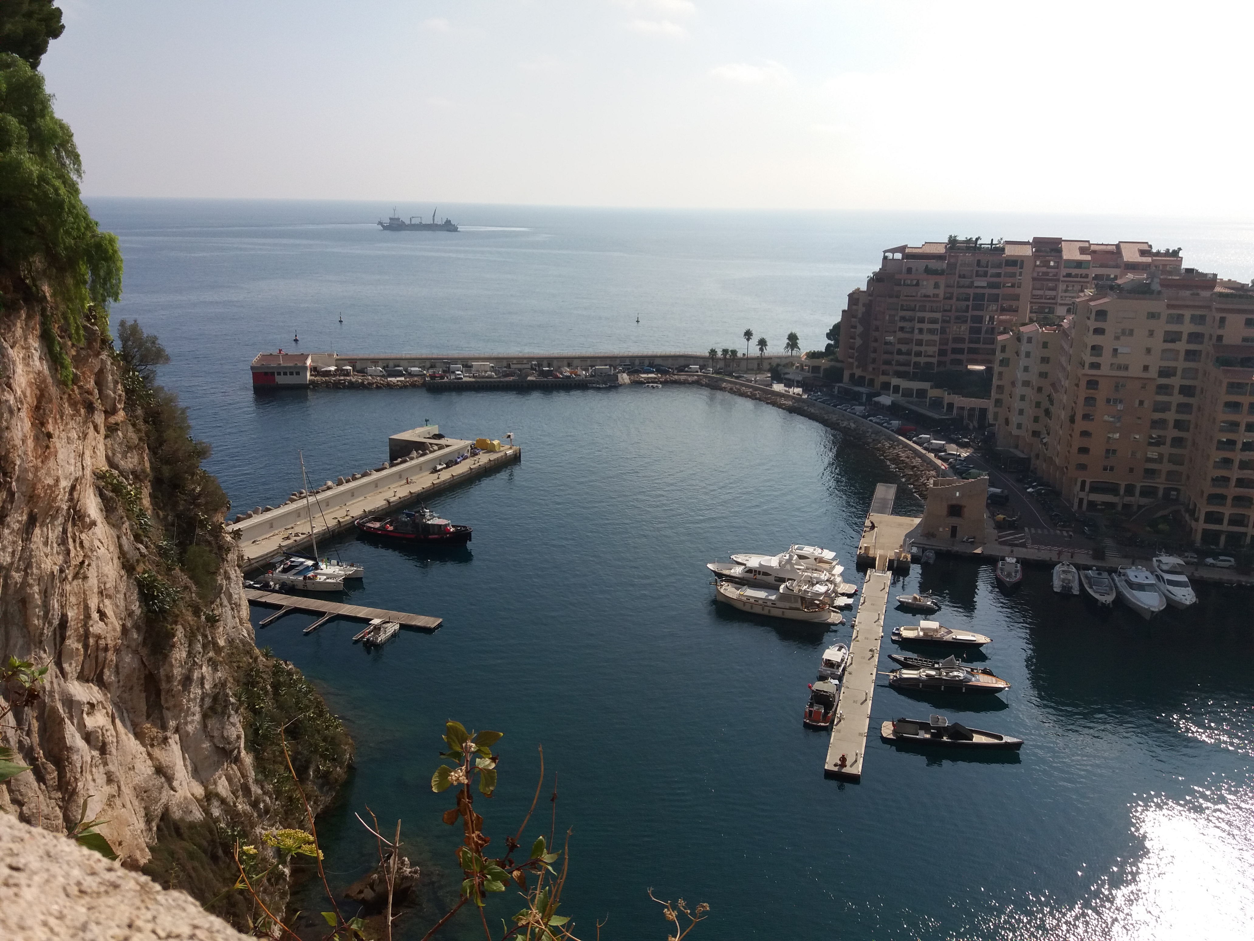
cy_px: 470
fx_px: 1014
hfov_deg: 63.4
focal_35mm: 28
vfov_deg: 49.7
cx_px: 627
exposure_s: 1/2839
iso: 64
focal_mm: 3.7
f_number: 1.9
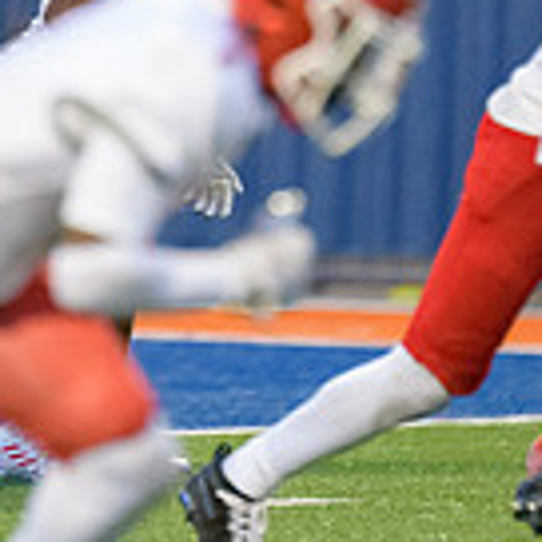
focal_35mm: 1090
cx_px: 247
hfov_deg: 1.6
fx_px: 19309
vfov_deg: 1.6
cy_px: -18
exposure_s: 1/800
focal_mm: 300
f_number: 2.8
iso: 5600
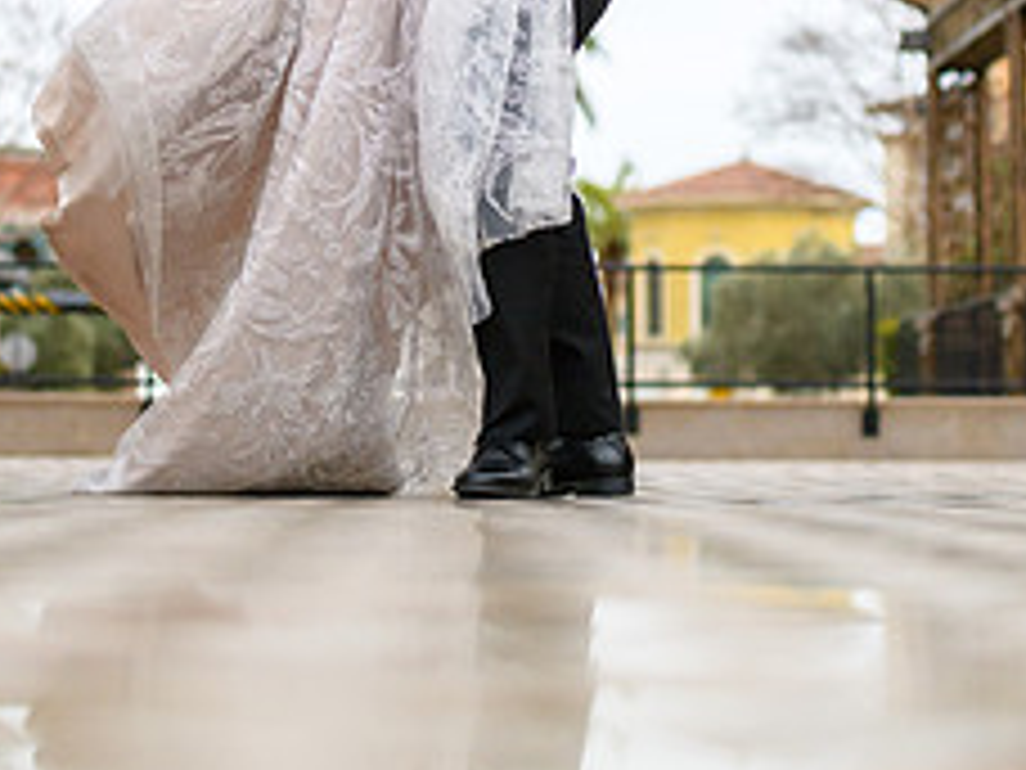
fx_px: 3942
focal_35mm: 133
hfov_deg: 14.8
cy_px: -180
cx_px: 531
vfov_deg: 10.9
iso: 400
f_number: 2.8
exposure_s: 1/3200
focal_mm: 70
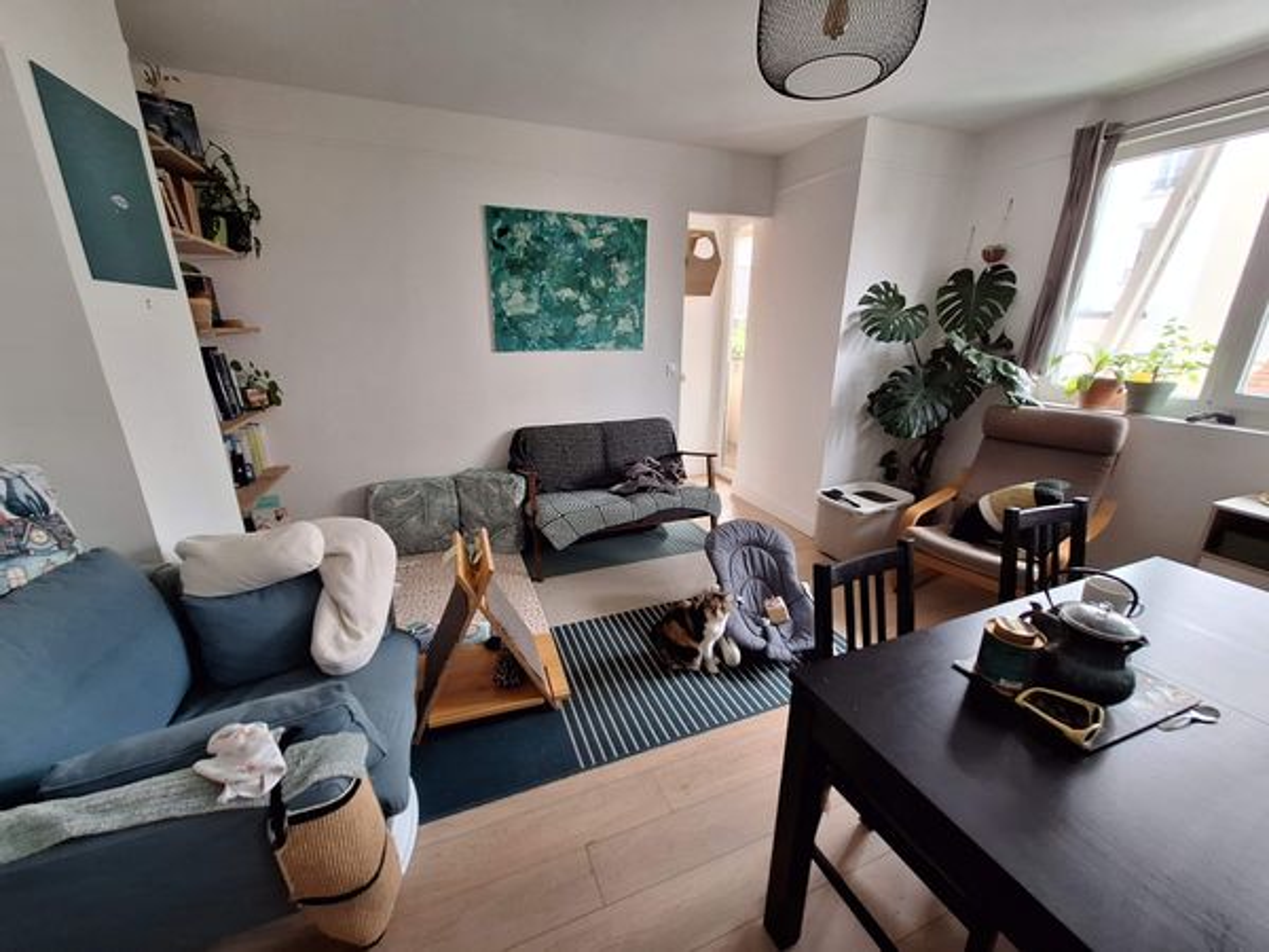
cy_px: 476
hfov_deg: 106.2
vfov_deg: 89.9
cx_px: 634
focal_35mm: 13
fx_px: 477
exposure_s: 1/50
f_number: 2.2
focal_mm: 1.74
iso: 125
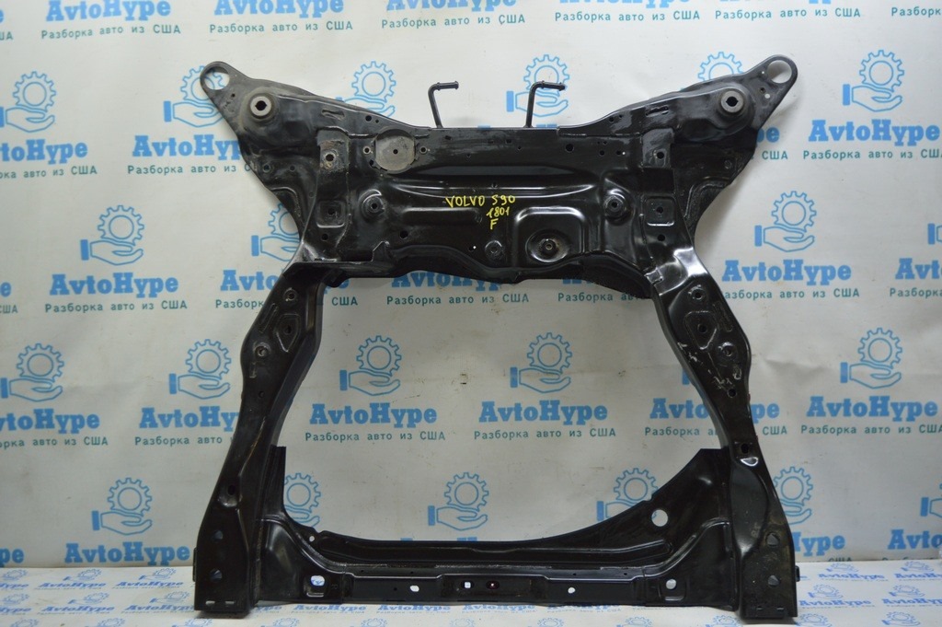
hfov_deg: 57.3
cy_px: 314
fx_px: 863
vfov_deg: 39.9
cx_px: 471
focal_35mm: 33
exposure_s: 1/50
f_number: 3.8
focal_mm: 22
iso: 400
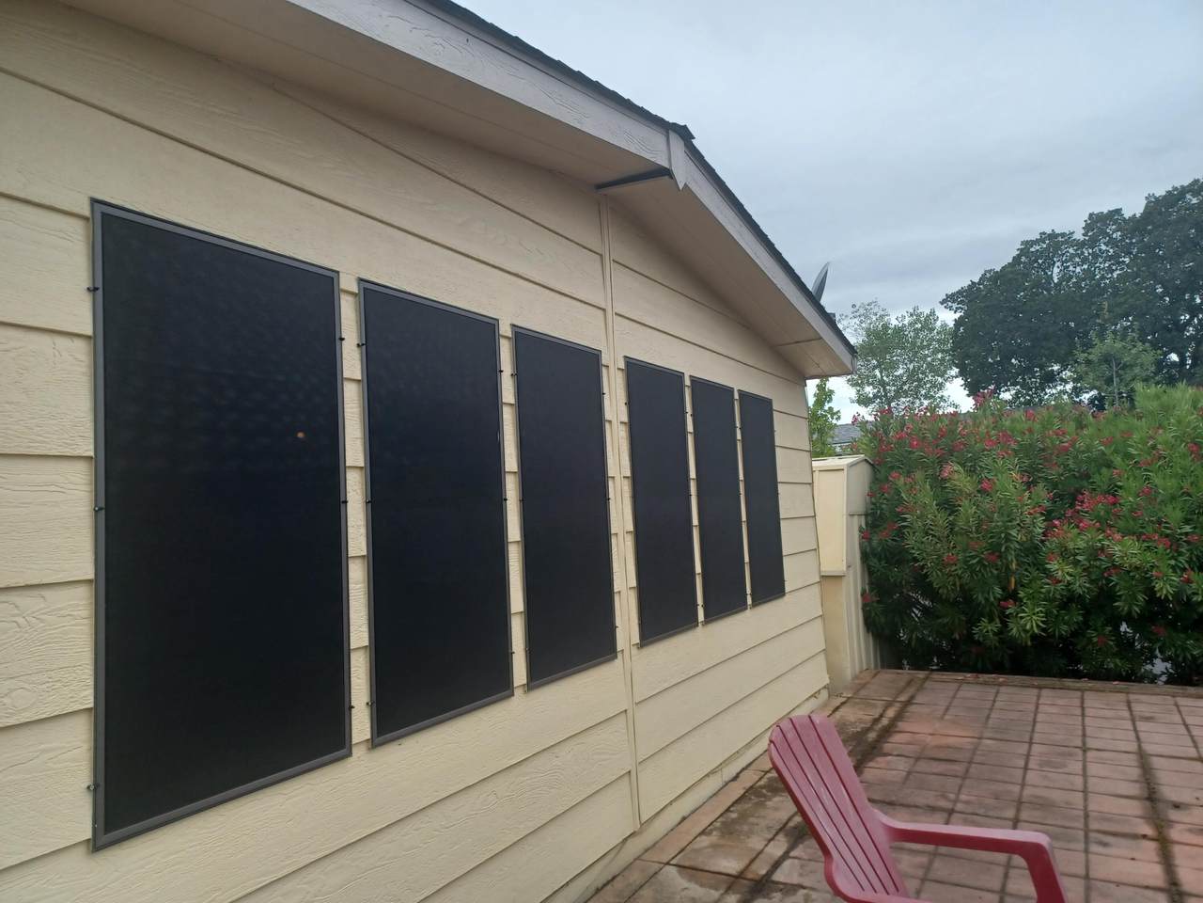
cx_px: 602
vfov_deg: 54.9
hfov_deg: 69.4
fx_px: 869
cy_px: 452
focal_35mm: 25
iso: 32
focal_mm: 4.6
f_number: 1.8
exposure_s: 1/197
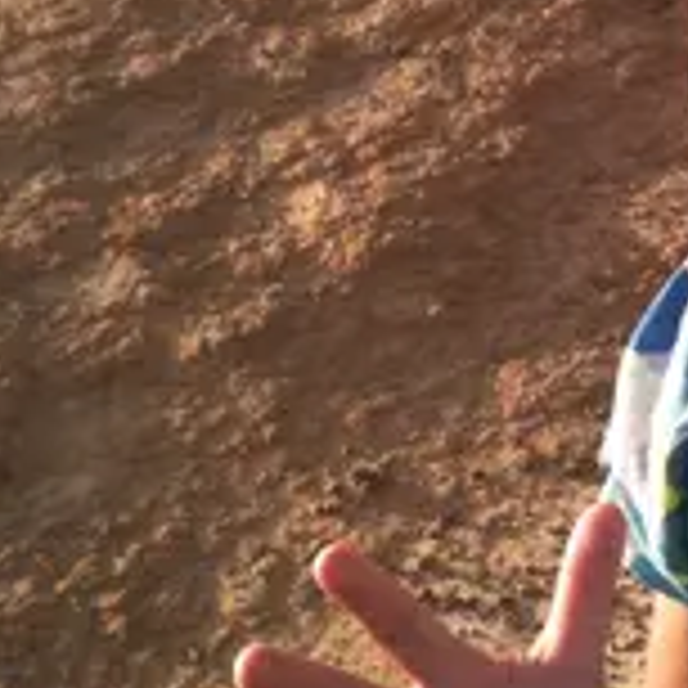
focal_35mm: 101
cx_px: 645
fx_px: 2271
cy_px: 207
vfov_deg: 17.2
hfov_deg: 16.9
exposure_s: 1/319
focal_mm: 3.85
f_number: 2.8
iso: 64
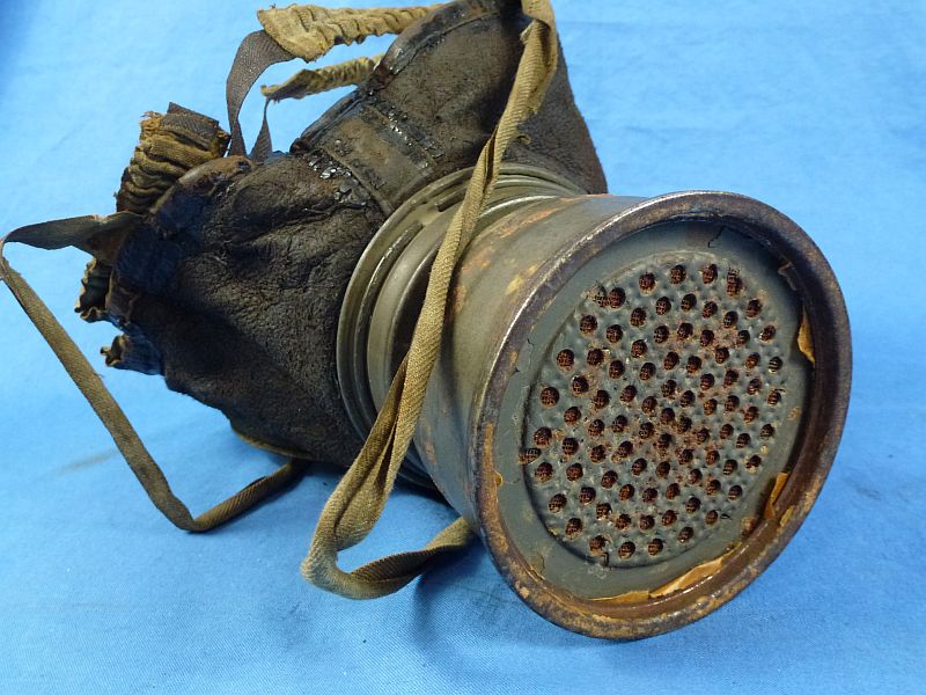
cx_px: 463
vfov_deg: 42.9
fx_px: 883
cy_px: 348
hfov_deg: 55.4
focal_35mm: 33
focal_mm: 5.9
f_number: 3.6
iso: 400
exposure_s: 1/60
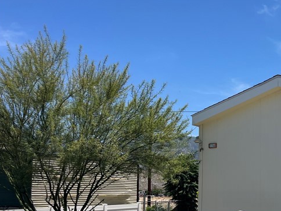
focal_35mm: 55
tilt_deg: +6.2
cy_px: 152
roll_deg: +1.0
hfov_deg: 31.8
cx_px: 293
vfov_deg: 26.3
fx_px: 446
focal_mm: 5.1
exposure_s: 1/4149
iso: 50
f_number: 1.6
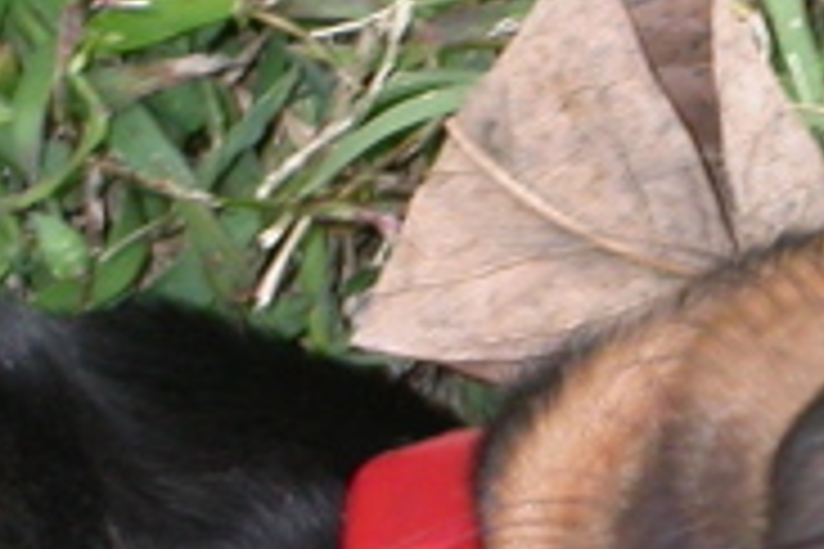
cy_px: 567
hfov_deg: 2.9
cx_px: 770
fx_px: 16319
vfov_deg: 1.9
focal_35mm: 713
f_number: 5
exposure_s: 1/60.3
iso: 100
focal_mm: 30.9
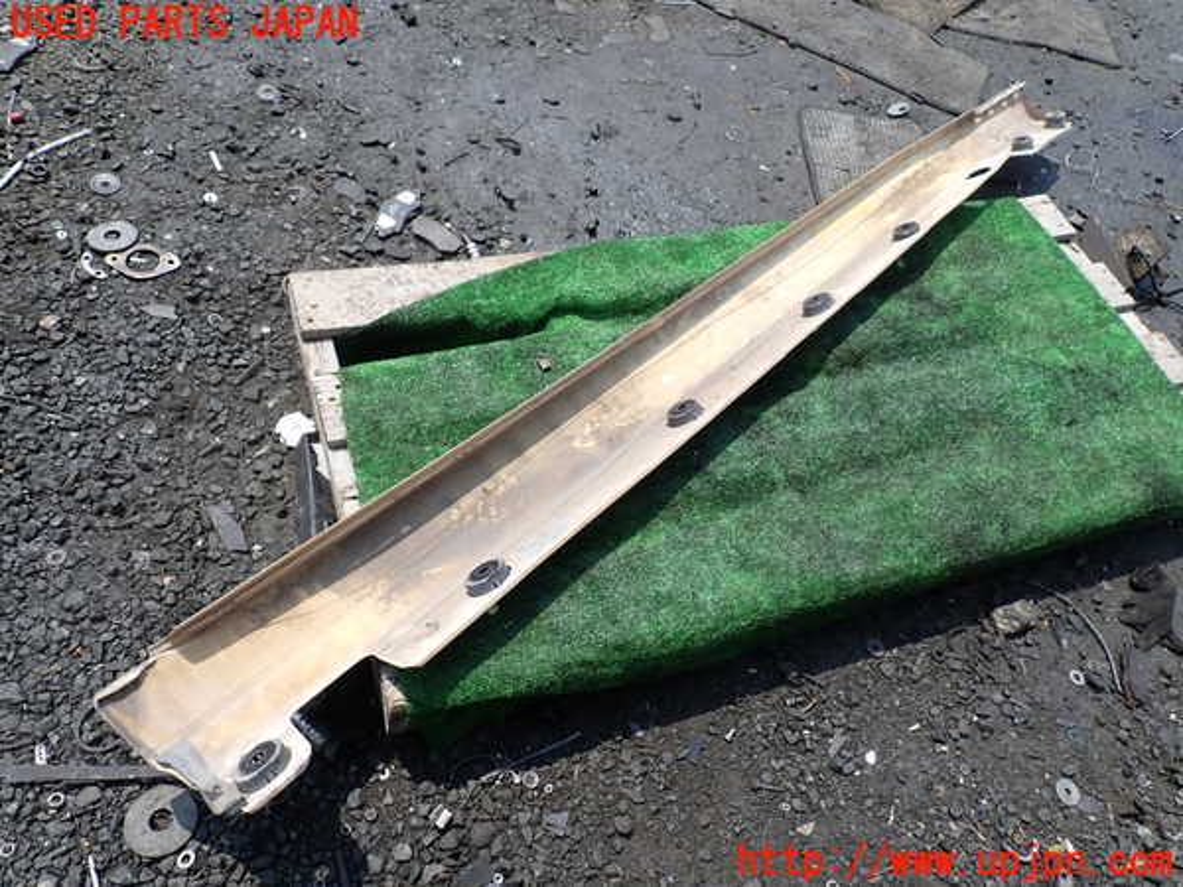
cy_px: 444
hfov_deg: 69.4
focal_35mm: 25
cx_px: 592
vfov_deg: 54.9
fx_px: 854
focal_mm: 4.5
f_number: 8
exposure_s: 1/125
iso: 100
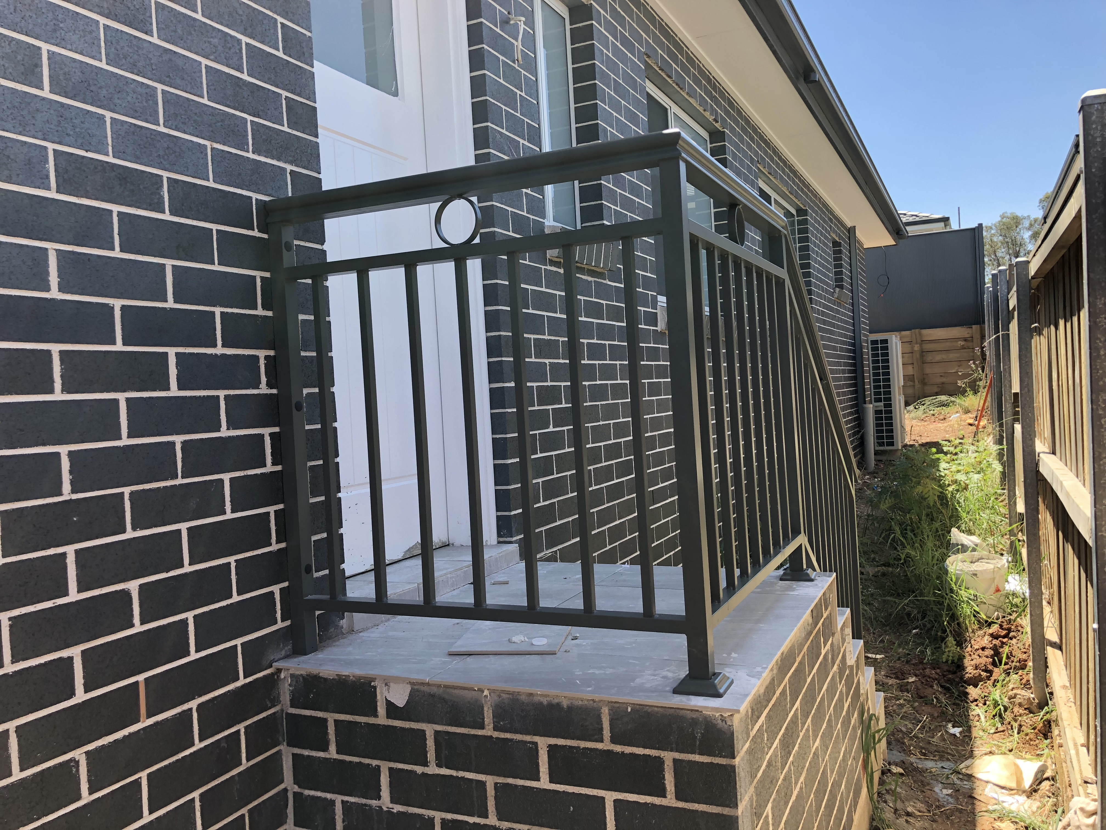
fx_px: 895
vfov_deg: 49.7
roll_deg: +4.2
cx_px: 553
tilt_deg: -0.6
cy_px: 415
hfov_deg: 63.4
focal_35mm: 28
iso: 20
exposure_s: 1/403
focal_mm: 3.99
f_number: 1.8
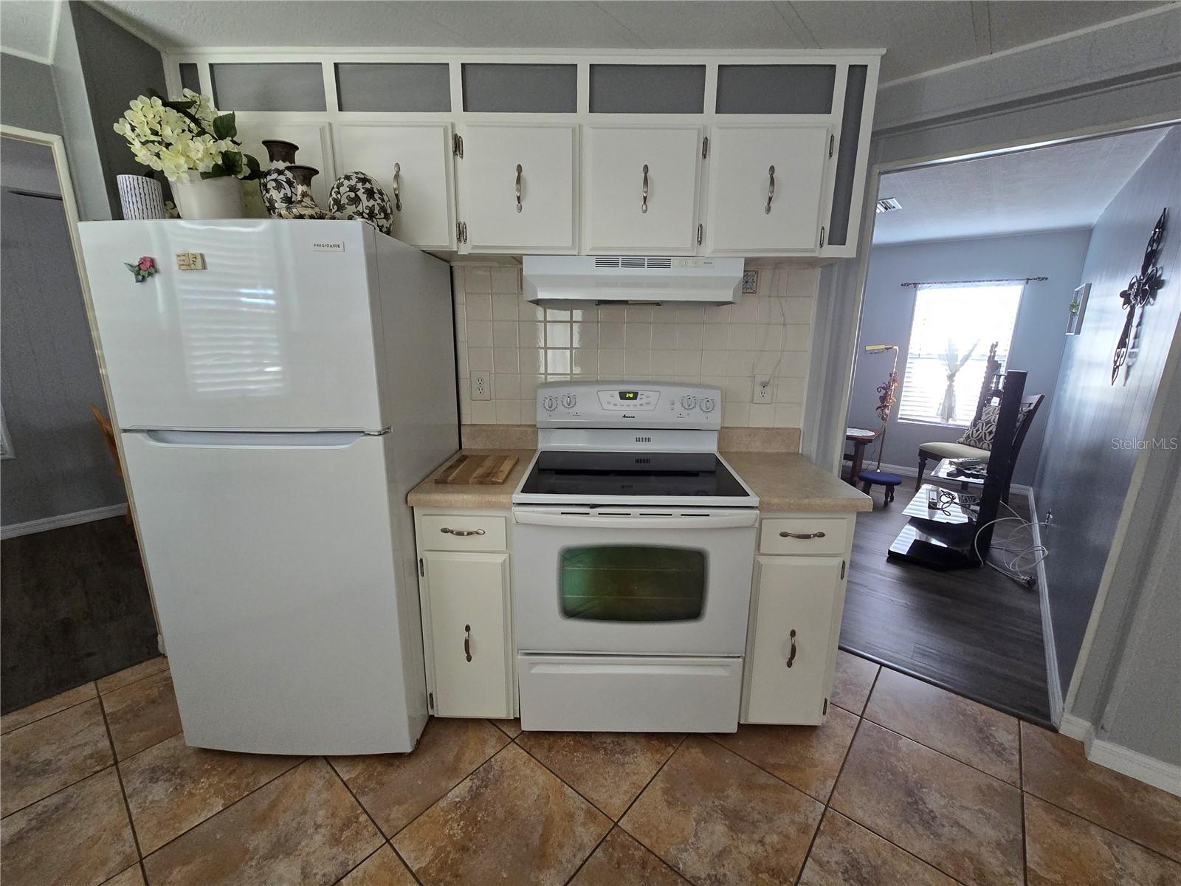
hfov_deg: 106.2
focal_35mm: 13
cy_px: 443
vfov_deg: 89.9
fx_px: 444
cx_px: 590
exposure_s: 1/60
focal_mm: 2.2
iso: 500
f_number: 2.2
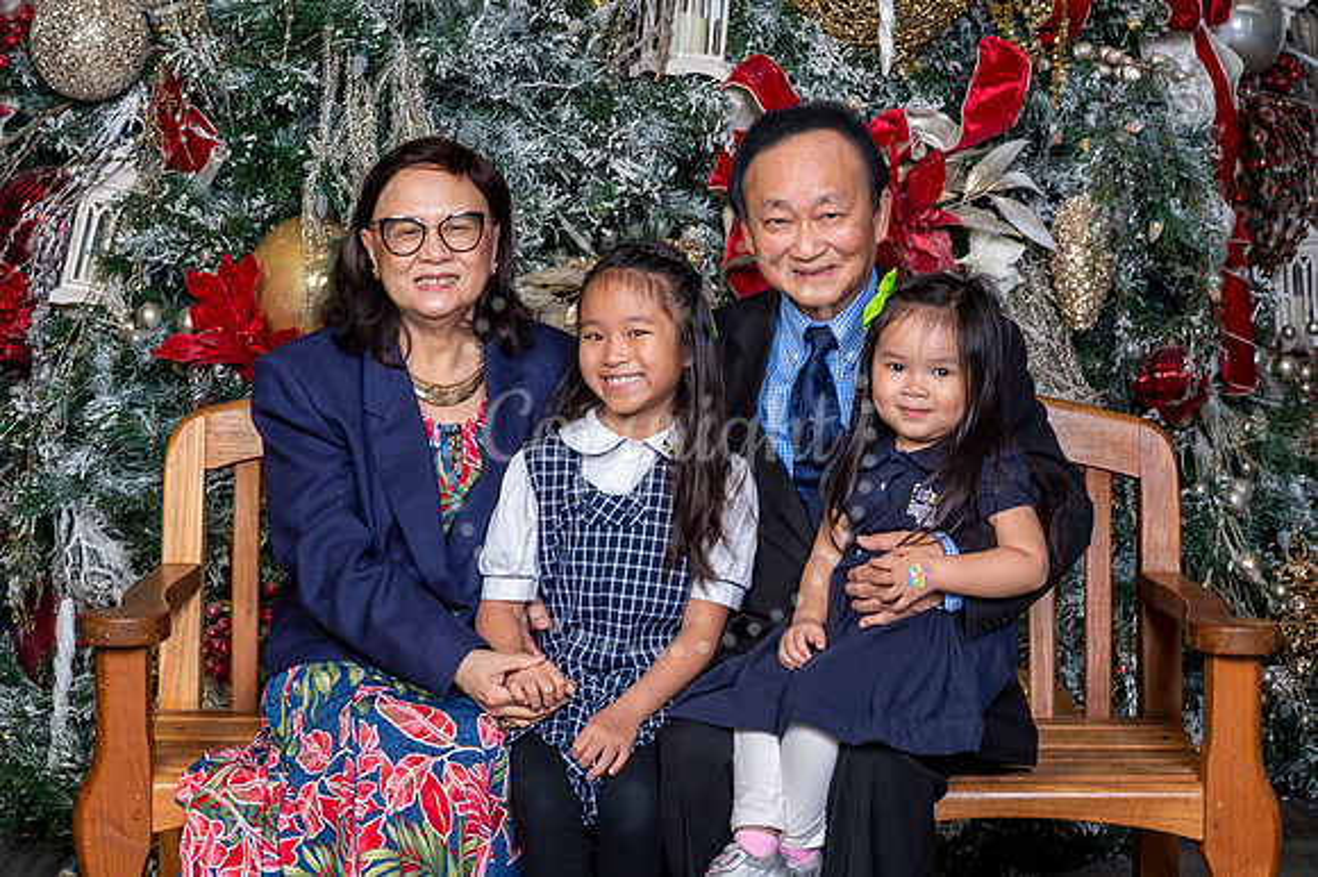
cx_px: 659
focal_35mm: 85
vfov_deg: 16.1
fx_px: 3110
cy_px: 438
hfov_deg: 23.9
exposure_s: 1/125
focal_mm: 85
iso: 400
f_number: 8
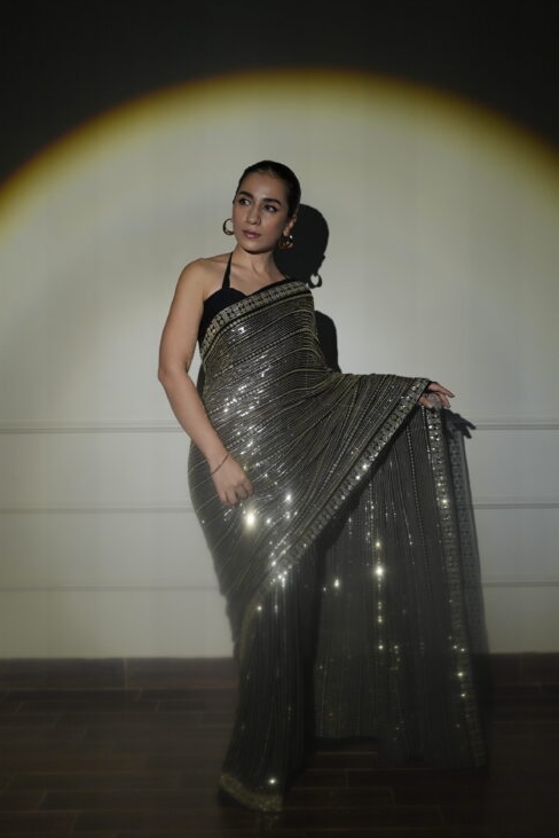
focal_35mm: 43
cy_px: 410
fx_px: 1001
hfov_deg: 31.2
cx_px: 309
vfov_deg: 45.4
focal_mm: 35
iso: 800
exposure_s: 1/100
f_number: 1.4
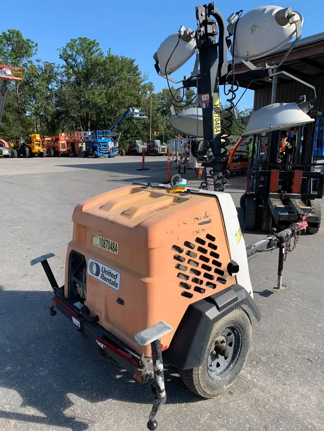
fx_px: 324
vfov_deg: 67.3
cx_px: 162
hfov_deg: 53.1
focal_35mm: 26
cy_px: 216
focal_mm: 4.25
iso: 25
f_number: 1.8
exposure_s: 1/1205
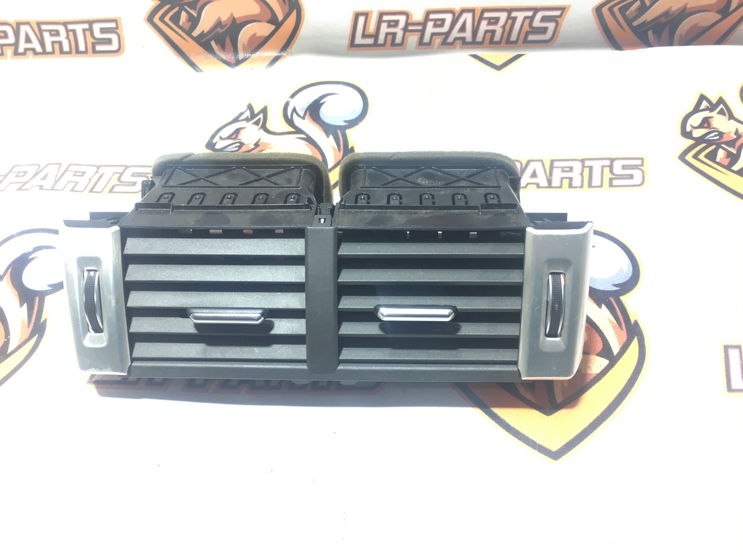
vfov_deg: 48.2
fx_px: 622
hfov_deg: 61.7
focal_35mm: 29
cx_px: 372
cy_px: 278
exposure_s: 1/33
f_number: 2.2
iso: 64
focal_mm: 4.15
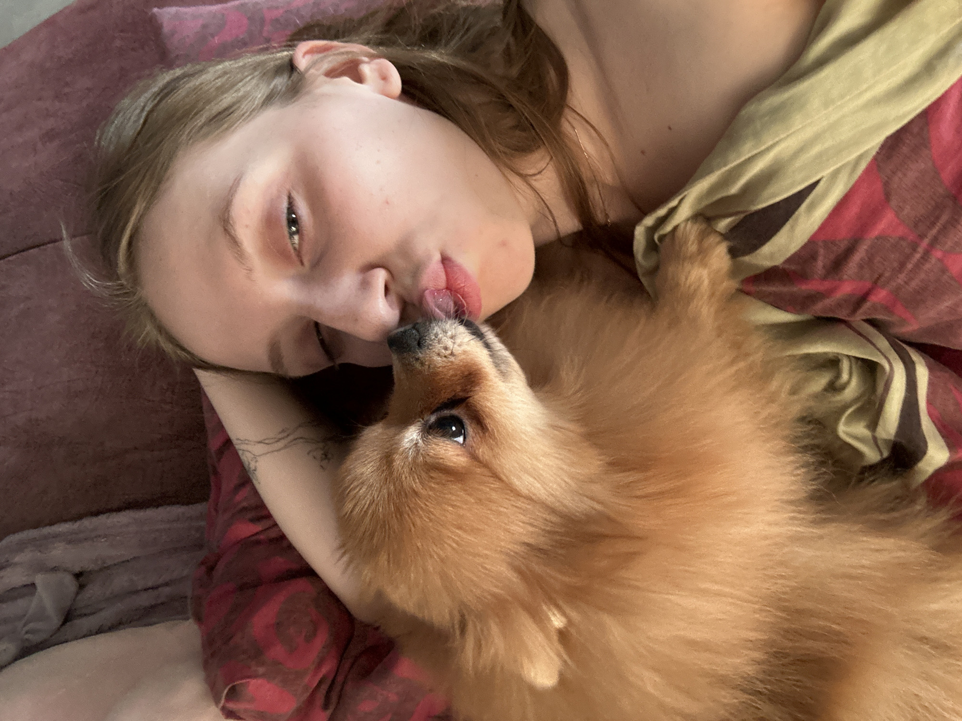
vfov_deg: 58.9
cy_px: 360
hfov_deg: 73.9
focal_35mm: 23
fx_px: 639
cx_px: 481
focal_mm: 2.69
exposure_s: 1/60
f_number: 1.9
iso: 200
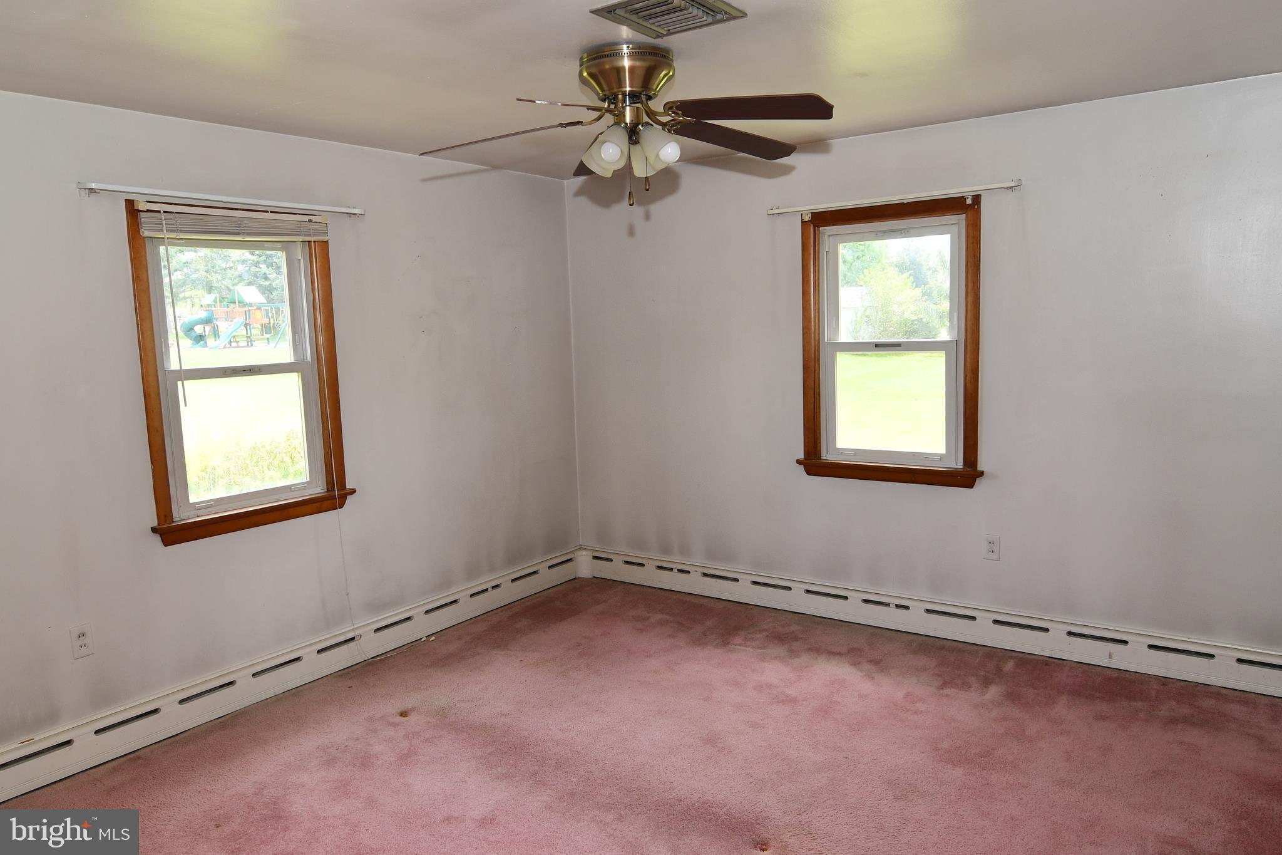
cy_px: 428
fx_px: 855
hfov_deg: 73.7
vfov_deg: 53.1
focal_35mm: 24
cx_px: 641
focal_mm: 12
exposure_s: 1/80
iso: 400
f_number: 5.6
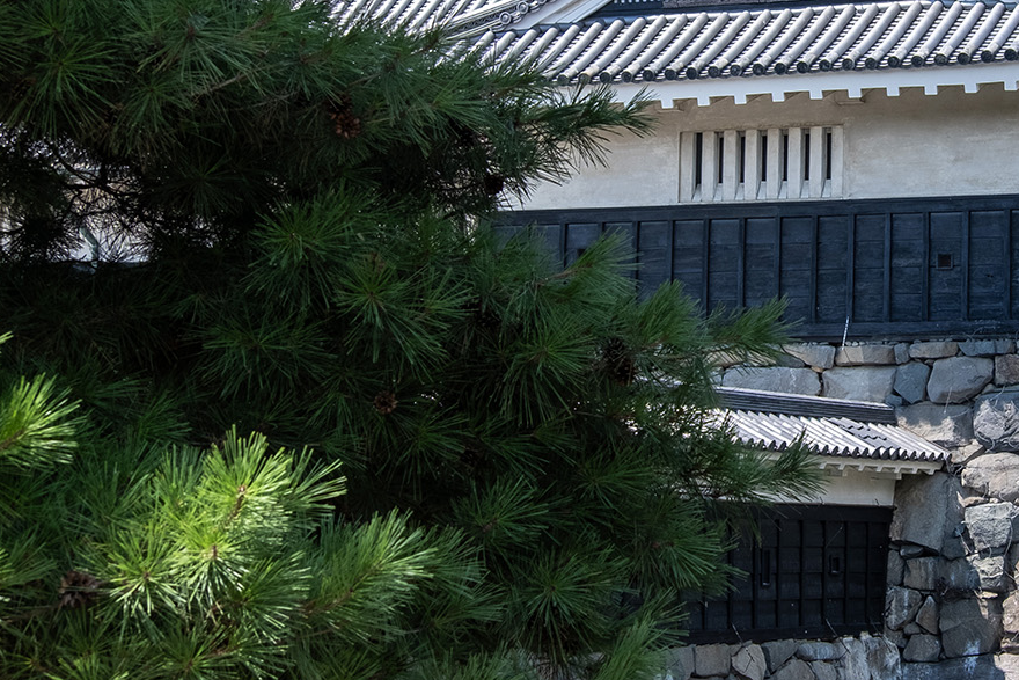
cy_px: 231
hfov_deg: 20.8
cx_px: 901
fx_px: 2718
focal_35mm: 96
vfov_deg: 14.2
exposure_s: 1/150
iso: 200
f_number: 8
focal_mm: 29.3
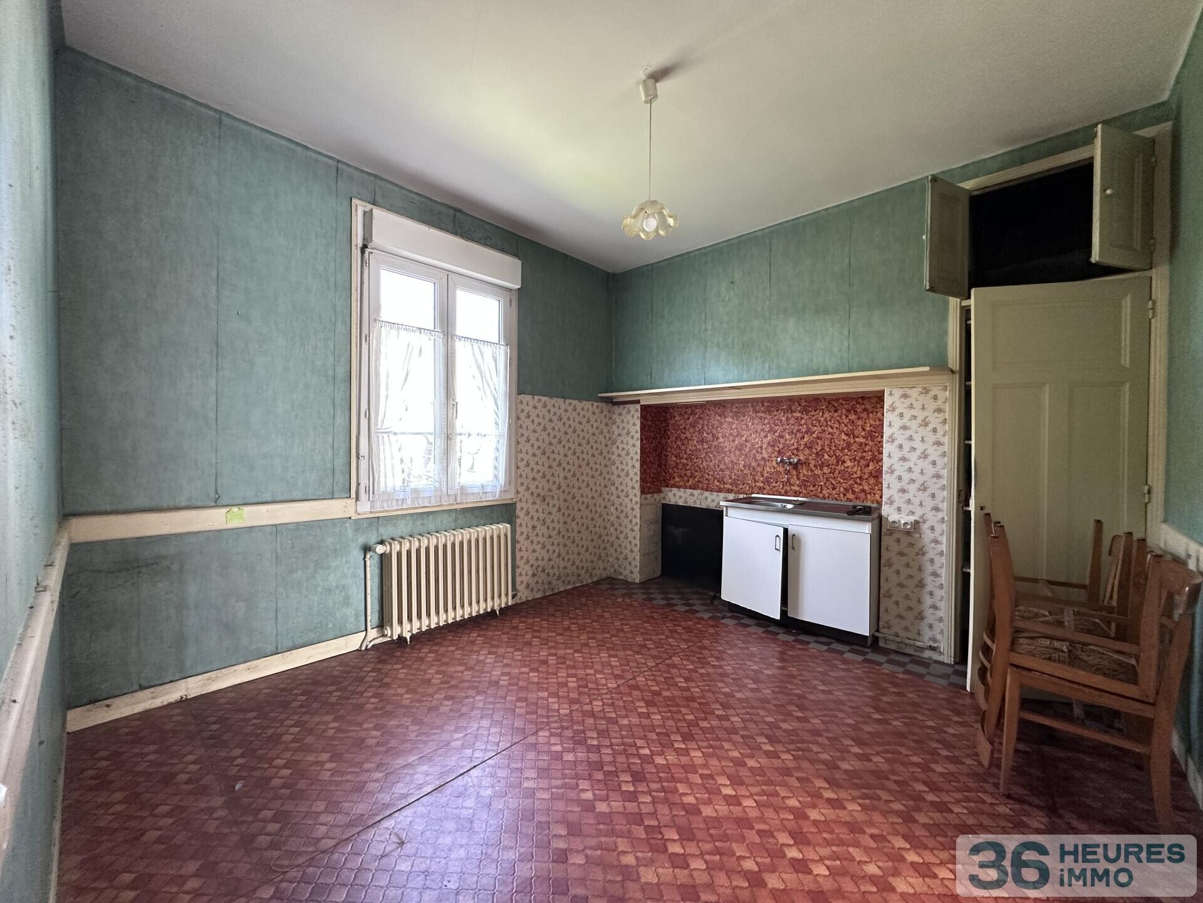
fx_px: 487
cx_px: 602
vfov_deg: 85.7
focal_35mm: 14
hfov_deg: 102.1
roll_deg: -0.5
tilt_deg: -0.8
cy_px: 452
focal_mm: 2.22
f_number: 2.2
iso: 320
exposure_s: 1/81
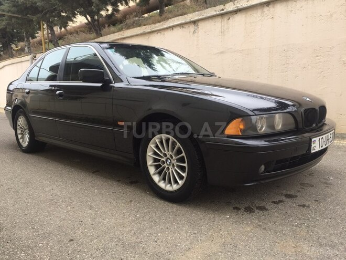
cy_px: 130
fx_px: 290
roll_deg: -1.0
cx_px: 173
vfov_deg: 48.2
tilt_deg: -7.8
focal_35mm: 29
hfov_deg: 61.7
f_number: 2.2
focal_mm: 4.15
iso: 32
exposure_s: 1/230
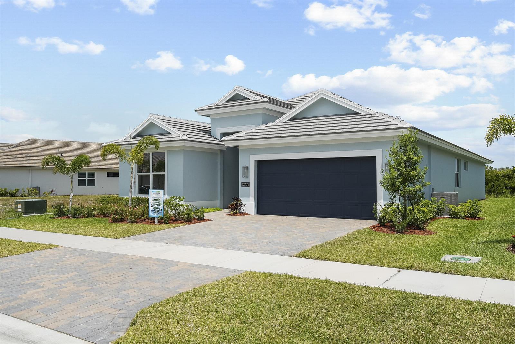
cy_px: 172
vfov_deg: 45.0
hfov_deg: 63.7
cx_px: 258
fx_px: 415
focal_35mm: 29
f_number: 8
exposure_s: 1/640
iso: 1600
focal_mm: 29
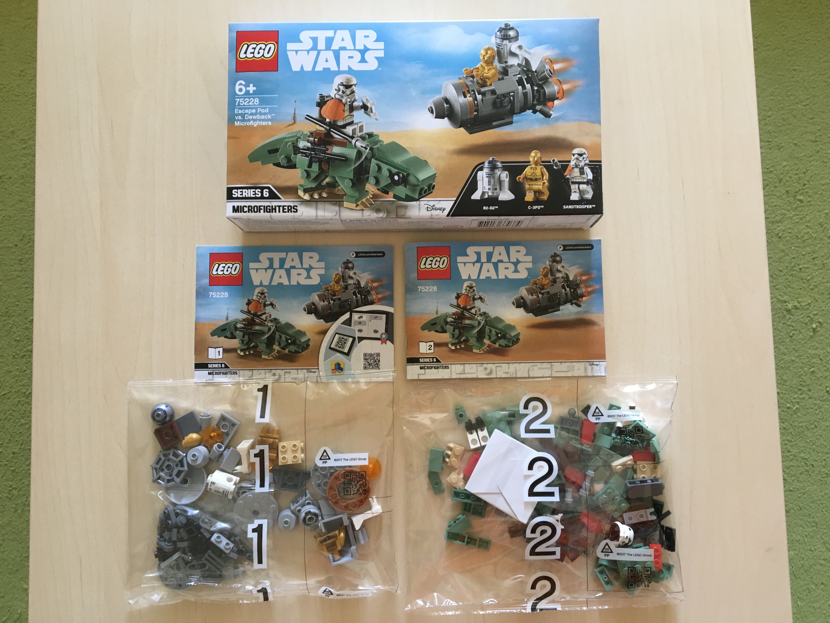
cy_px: 312
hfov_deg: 61.7
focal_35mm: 29
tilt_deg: -86.9
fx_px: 695
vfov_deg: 48.2
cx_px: 415
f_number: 2.2
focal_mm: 4.15
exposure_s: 1/33
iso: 125
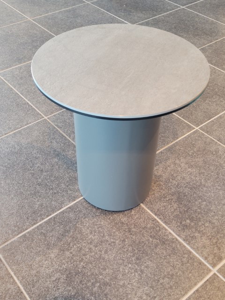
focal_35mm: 26
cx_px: 112
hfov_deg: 53.1
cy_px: 150
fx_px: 225
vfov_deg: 67.3
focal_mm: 5.4
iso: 200
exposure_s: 1/50
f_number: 1.8
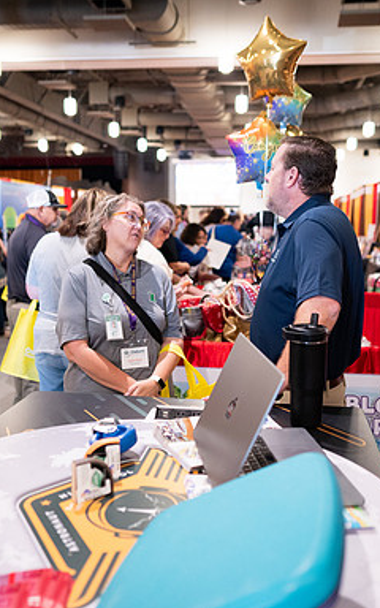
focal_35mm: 37
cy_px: 305
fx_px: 613
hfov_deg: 34.4
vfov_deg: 52.7
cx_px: 201
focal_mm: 24
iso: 1600
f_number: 1.8
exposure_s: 1/200
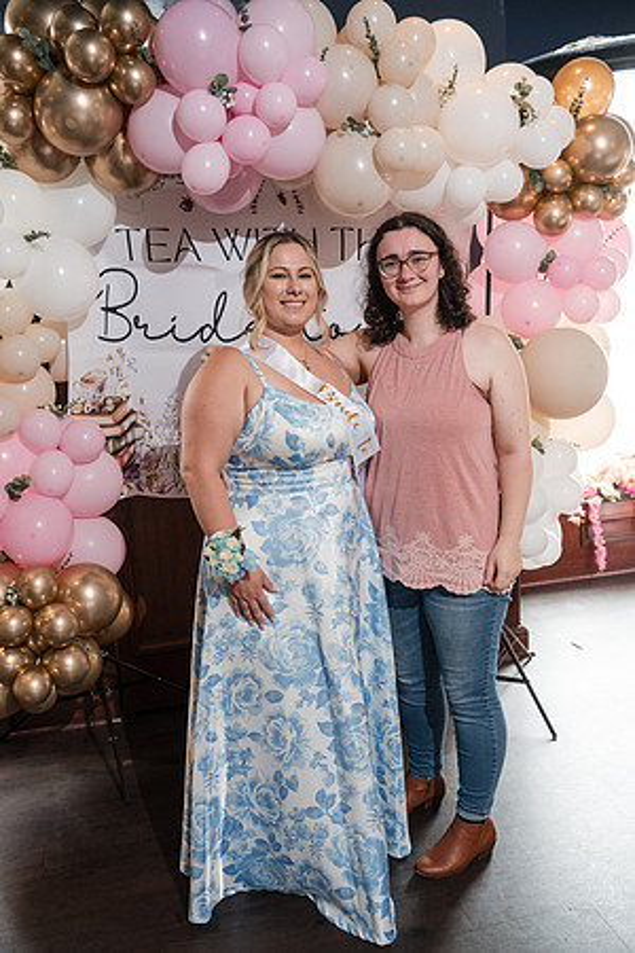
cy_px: 476
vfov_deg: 54.4
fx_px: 926
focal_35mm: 35
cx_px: 318
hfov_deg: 37.9
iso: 1600
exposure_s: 1/250
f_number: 4
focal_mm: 35
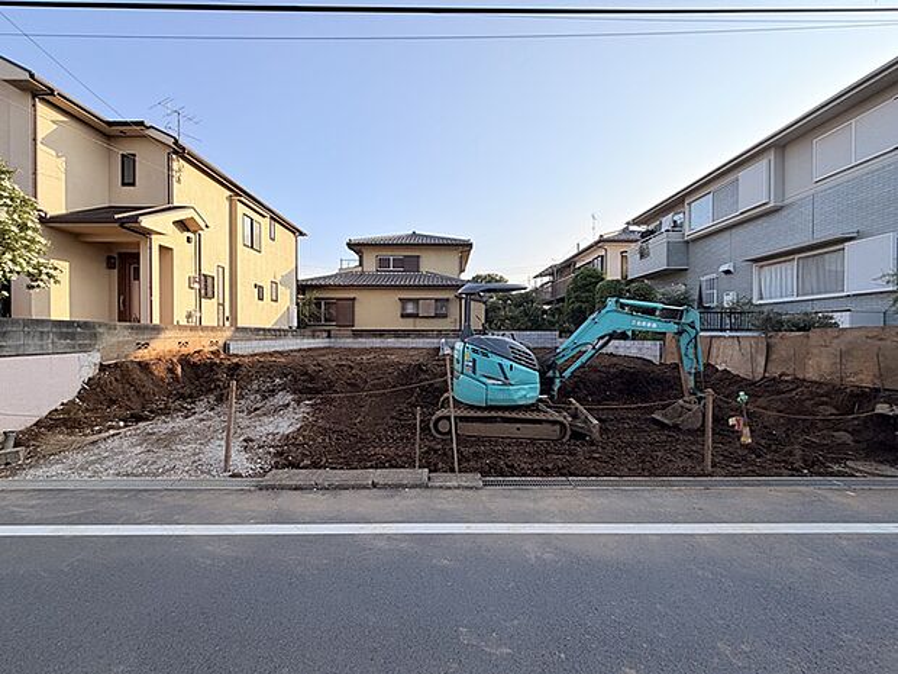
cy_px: 337
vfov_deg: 85.7
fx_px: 363
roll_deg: +0.7
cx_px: 449
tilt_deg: +0.7
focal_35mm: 14
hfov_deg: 102.1
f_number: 2.2
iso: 32
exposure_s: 1/770
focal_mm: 2.22
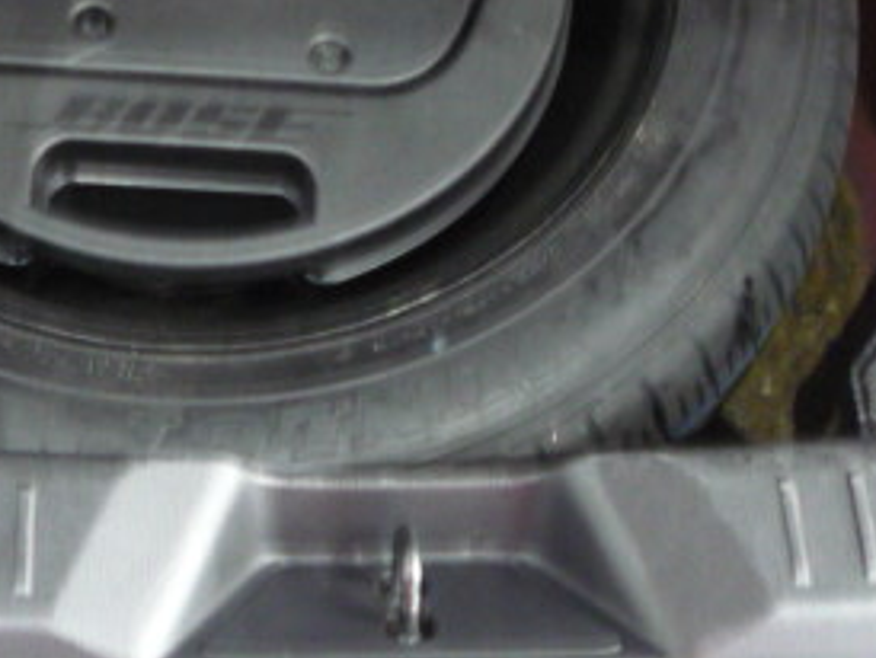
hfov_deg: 25.2
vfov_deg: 18.6
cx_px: 285
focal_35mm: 77
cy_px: -32
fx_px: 1950
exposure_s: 1/8
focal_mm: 5.5
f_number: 2.8
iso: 400
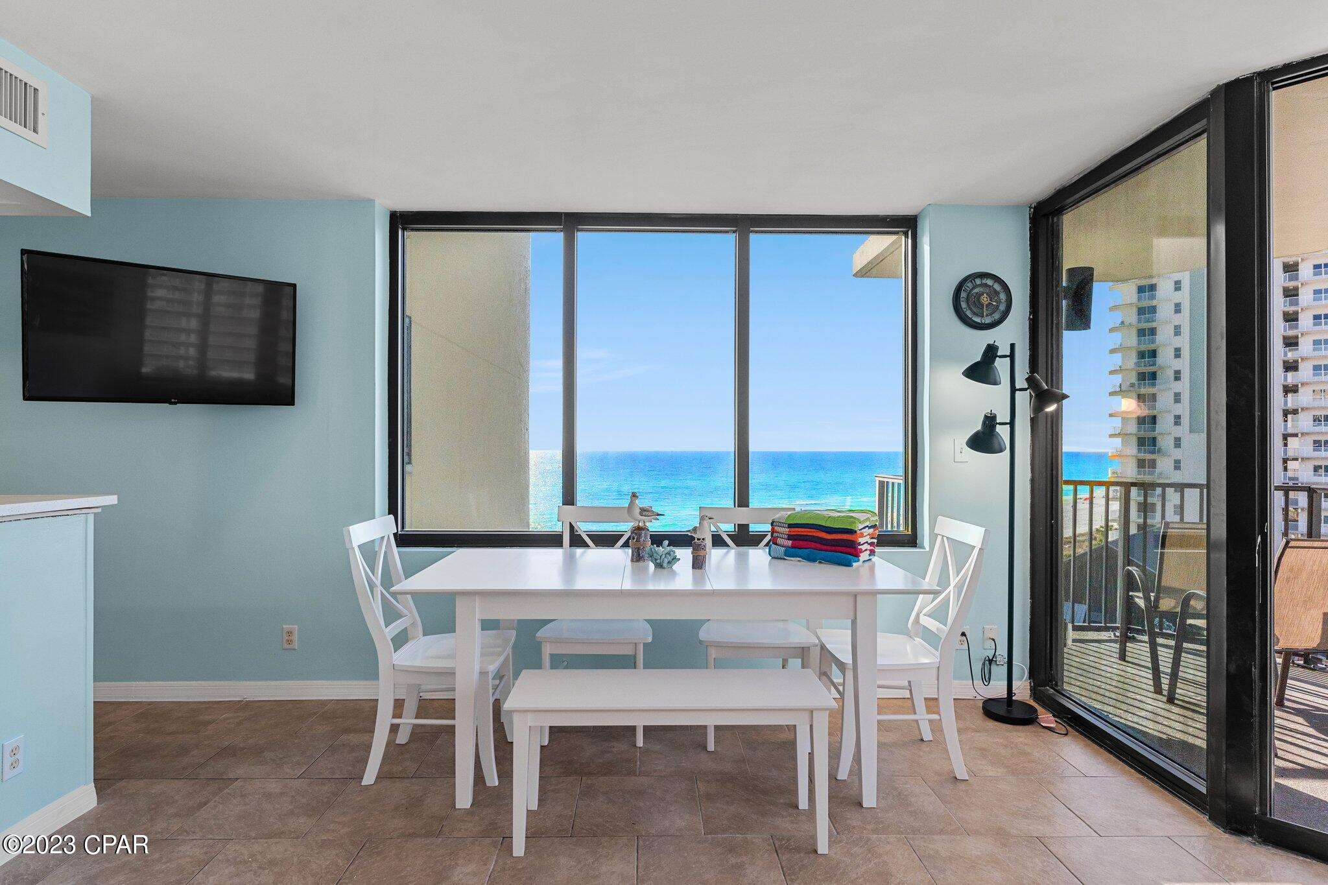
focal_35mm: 19
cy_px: 442
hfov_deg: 85.7
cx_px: 664
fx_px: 716
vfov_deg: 63.5
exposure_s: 1/25
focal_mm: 19.4
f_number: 8
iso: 640
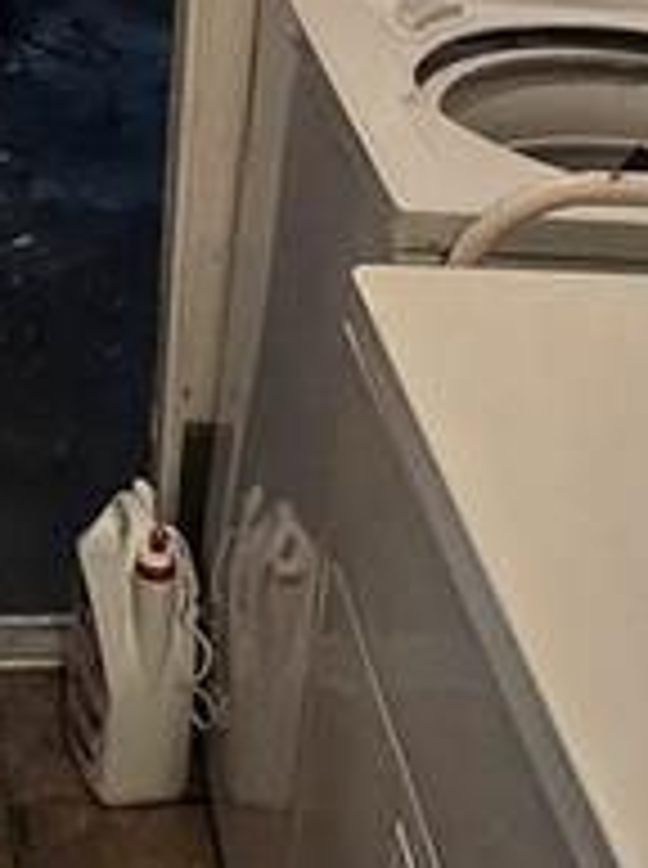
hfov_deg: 17.7
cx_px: -14
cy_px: -126
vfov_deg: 22.6
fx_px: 2028
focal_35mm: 81
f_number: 2.2
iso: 200
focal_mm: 2.2
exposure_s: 1/60
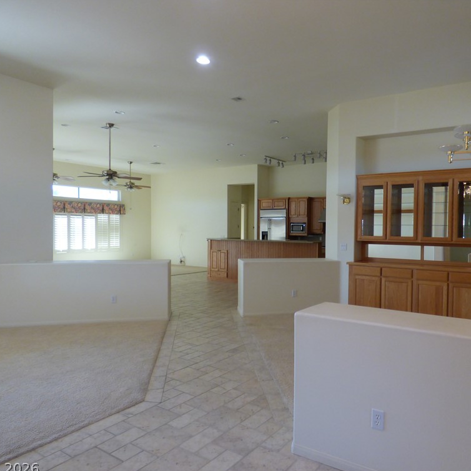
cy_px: 239
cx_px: 290
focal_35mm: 24
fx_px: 369
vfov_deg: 65.0
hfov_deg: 64.2
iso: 200
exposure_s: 1/60
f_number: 2.8
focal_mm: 3.58
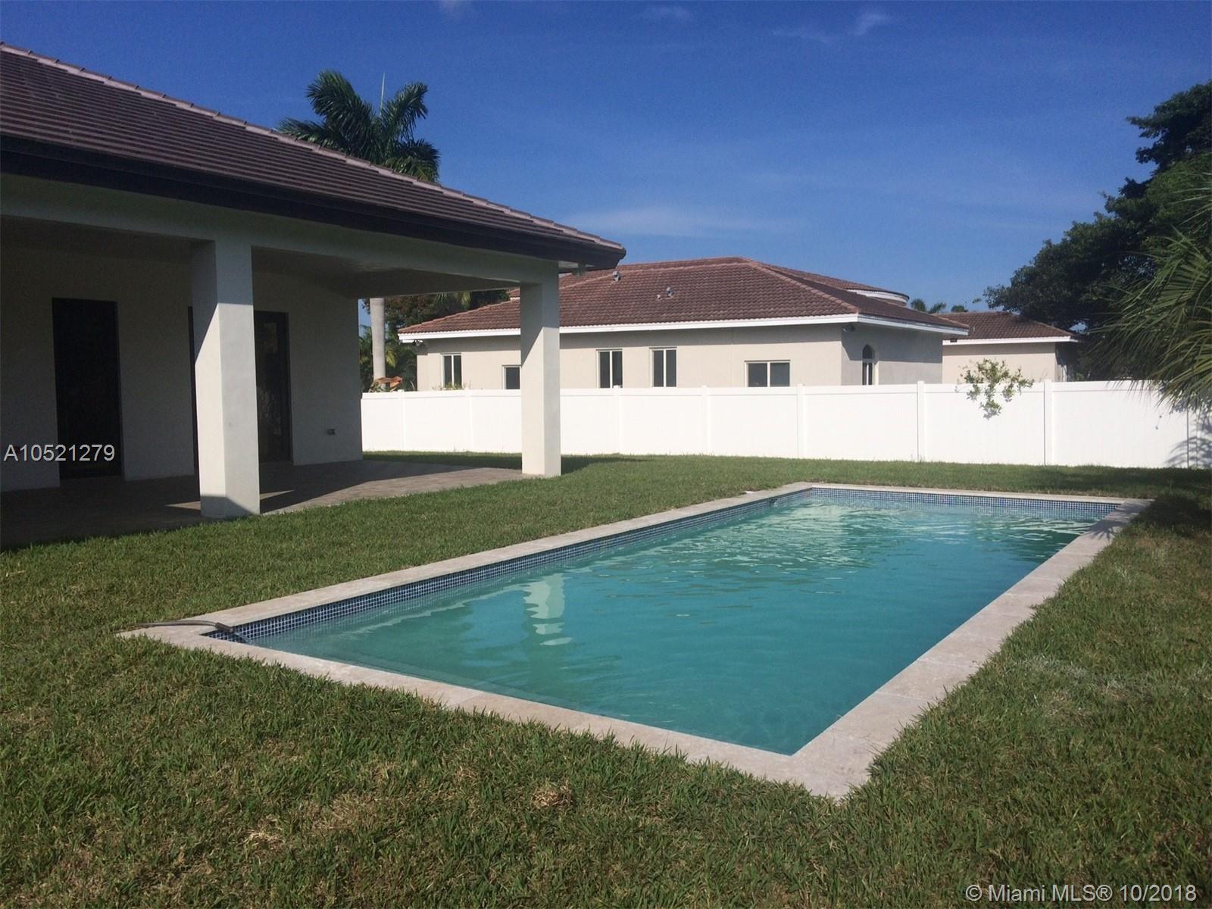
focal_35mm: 29
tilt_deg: -6.3
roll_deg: +0.2
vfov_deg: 48.2
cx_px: 606
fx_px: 1015
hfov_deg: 61.7
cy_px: 454
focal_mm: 4.15
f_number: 2.2
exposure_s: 1/5882
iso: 40
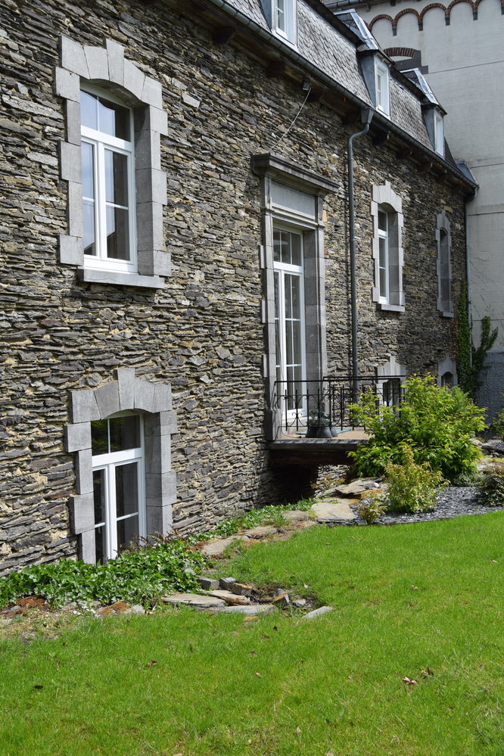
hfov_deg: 31.9
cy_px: 378
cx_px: 252
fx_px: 882
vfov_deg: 46.4
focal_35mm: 42
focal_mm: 28
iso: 200
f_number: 9
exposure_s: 1/400
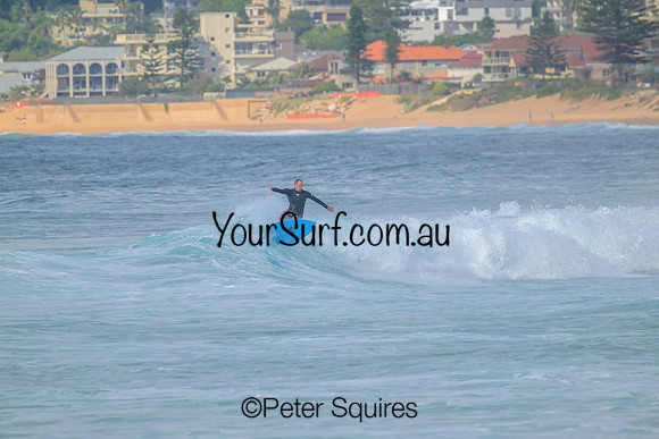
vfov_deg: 2.0
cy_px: 220
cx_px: 330
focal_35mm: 690
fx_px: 12633
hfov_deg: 3.0
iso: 500
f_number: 11
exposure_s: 1/2000
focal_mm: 690
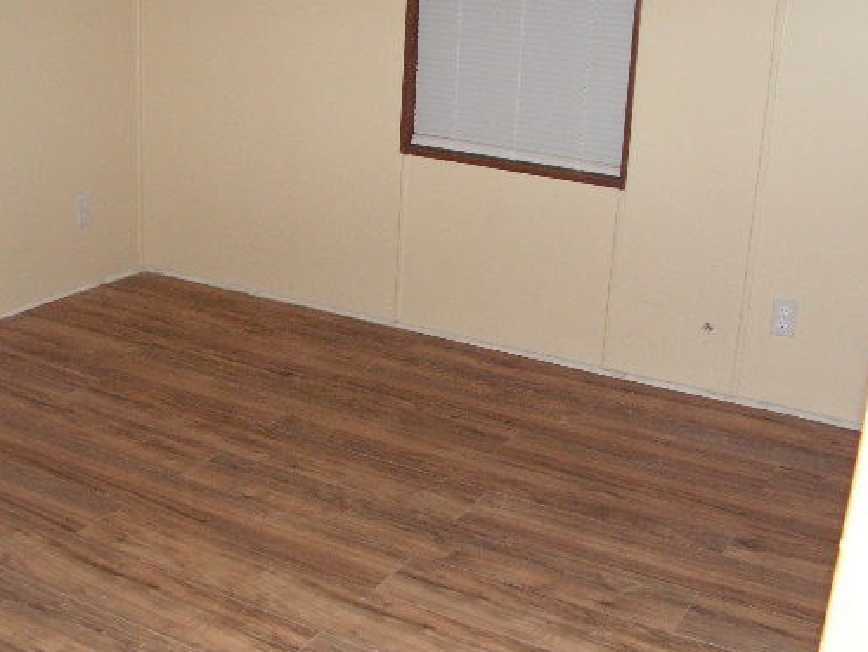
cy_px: 323
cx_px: 378
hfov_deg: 41.2
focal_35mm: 46
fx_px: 1154
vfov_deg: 31.5
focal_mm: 6
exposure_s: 1/40
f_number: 3.2
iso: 160
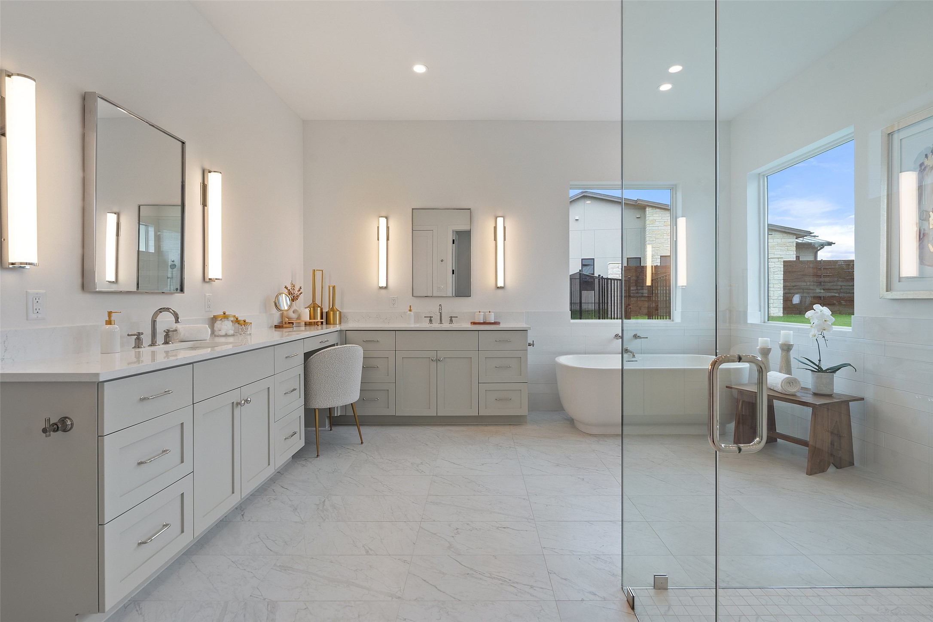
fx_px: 415
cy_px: 311
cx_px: 466
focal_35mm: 16
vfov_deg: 73.7
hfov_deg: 96.7
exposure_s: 1/4
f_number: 9
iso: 320
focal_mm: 16
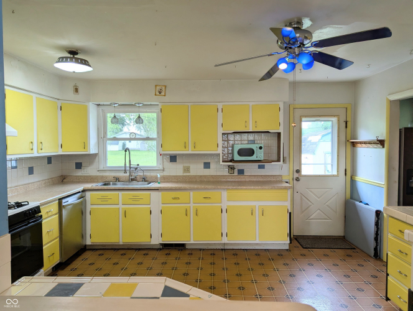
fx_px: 287
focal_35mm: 24
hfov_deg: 71.5
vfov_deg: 56.9
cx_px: 206
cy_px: 156
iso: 89
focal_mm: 6.81
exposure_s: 1/120
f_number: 1.85
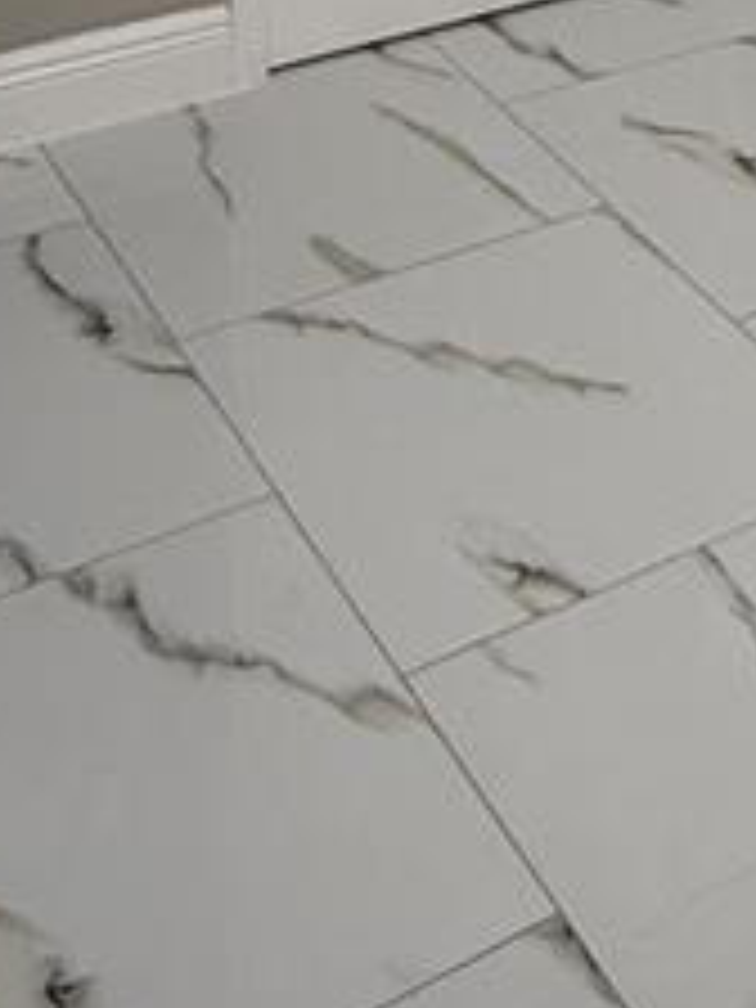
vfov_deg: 21.8
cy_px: -486
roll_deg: -4.2
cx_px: 738
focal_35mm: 75
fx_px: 2184
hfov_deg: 19.1
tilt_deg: -13.4
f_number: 2.2
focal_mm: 2.22
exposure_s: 1/146
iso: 64
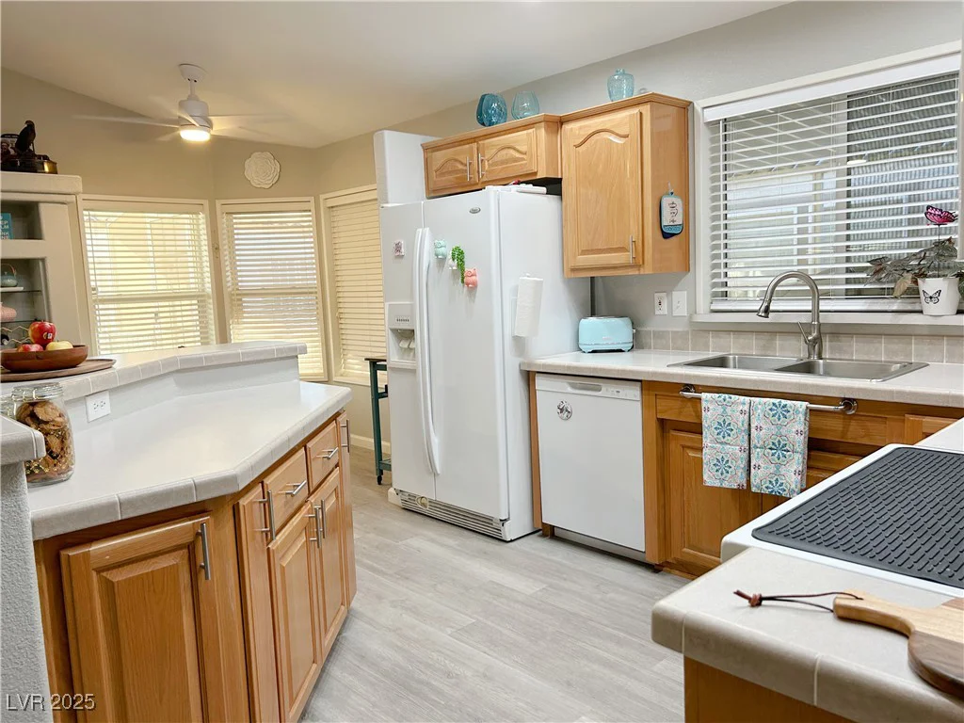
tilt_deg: -5.6
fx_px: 724
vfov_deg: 53.1
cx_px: 482
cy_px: 362
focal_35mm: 26
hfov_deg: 67.3
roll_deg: +3.0
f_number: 1.5
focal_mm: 5.7
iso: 100
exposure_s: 1/60
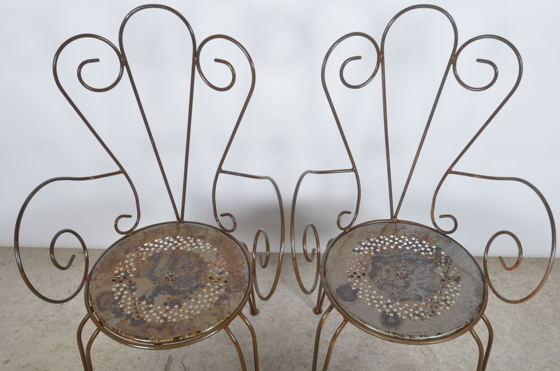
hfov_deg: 53.2
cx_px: 280
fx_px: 559
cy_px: 186
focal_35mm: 36
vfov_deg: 36.7
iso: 100
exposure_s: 1/125
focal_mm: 24
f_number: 11
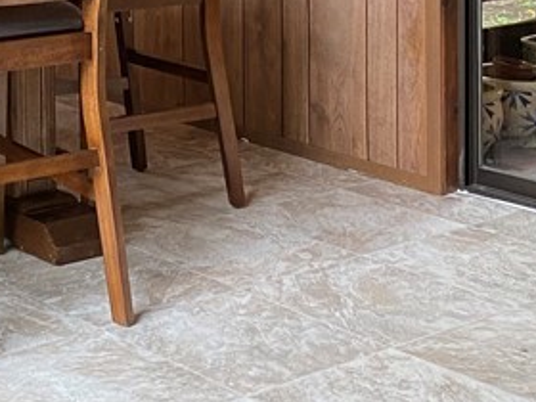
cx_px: -84
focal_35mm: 95
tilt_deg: -1.0
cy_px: -207
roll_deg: +0.1
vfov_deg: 14.5
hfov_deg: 19.6
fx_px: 1471
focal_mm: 4.25
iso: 160
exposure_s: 1/60
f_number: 1.8
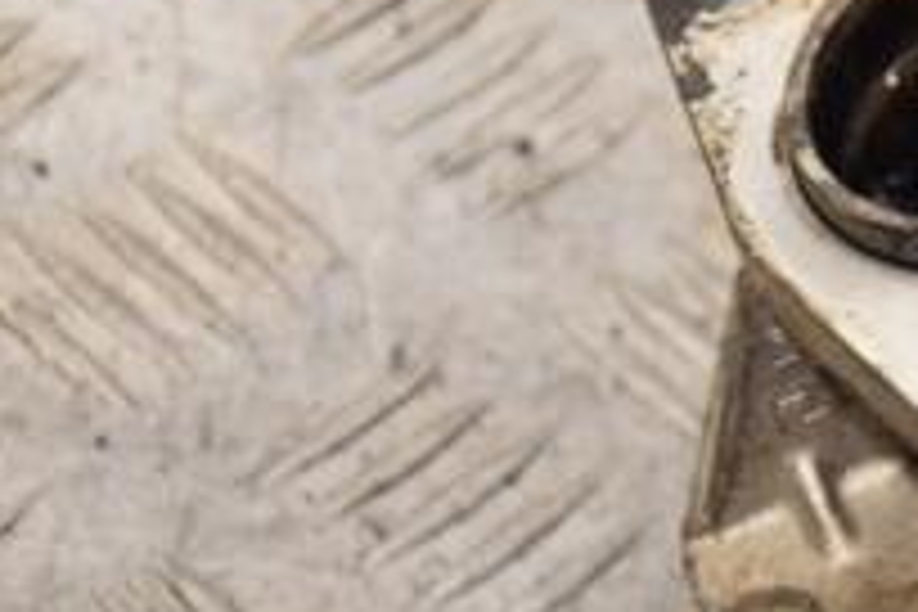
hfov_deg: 6.2
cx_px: 1044
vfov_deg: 4.1
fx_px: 8452
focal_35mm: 331
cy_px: 472
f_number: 5.3
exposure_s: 1/200
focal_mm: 75
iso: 800
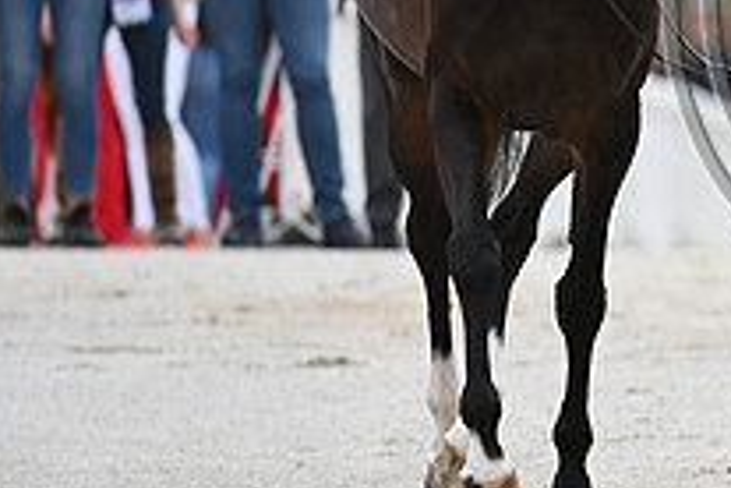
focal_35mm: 1122
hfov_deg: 1.8
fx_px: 22781
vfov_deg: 1.2
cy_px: -55
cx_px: 985
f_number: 5.6
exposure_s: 1/1600
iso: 640
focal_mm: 400
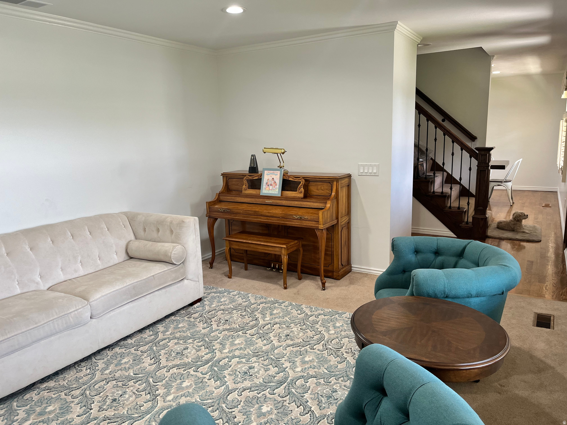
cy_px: 212
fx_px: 426
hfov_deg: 67.3
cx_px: 284
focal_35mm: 26
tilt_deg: -11.6
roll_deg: +1.5
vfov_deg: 53.1
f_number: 1.6
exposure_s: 1/120
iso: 100
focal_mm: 5.1
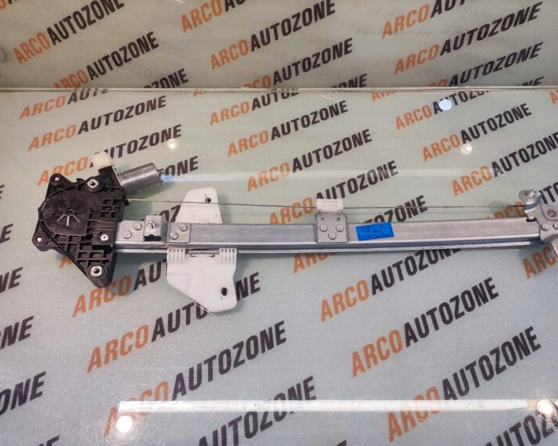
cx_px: 294
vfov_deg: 73.8
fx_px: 297
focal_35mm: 18
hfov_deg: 86.3
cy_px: 223
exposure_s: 1/50
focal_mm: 4.74
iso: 133
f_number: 1.79
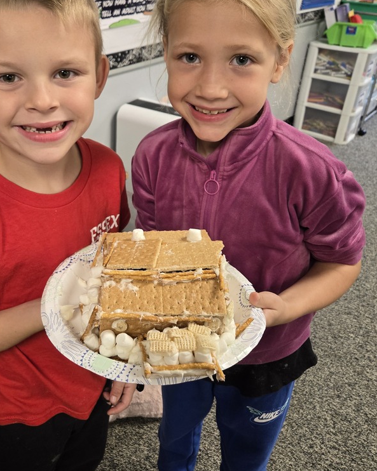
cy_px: 212
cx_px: 134
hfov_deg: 46.5
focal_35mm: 31
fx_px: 433
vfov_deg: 57.1
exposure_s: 1/120
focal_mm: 5.4
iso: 400
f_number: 1.8
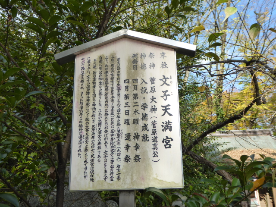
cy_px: 104
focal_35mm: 42
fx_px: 335
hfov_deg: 44.8
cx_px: 138
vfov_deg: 34.3
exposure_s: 1/250
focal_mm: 7.2
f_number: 3.8
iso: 125
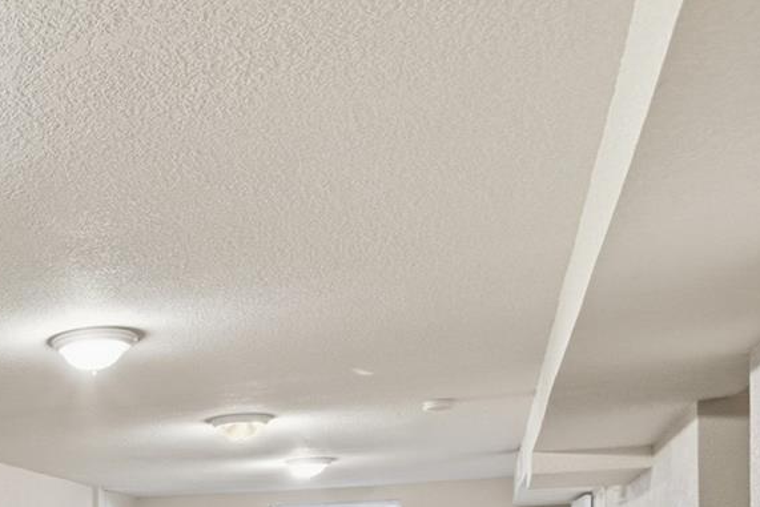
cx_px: -148
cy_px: 571
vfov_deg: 28.7
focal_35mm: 42
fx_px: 887
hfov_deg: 36.2
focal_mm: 10
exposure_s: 1/60
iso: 400
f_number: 8
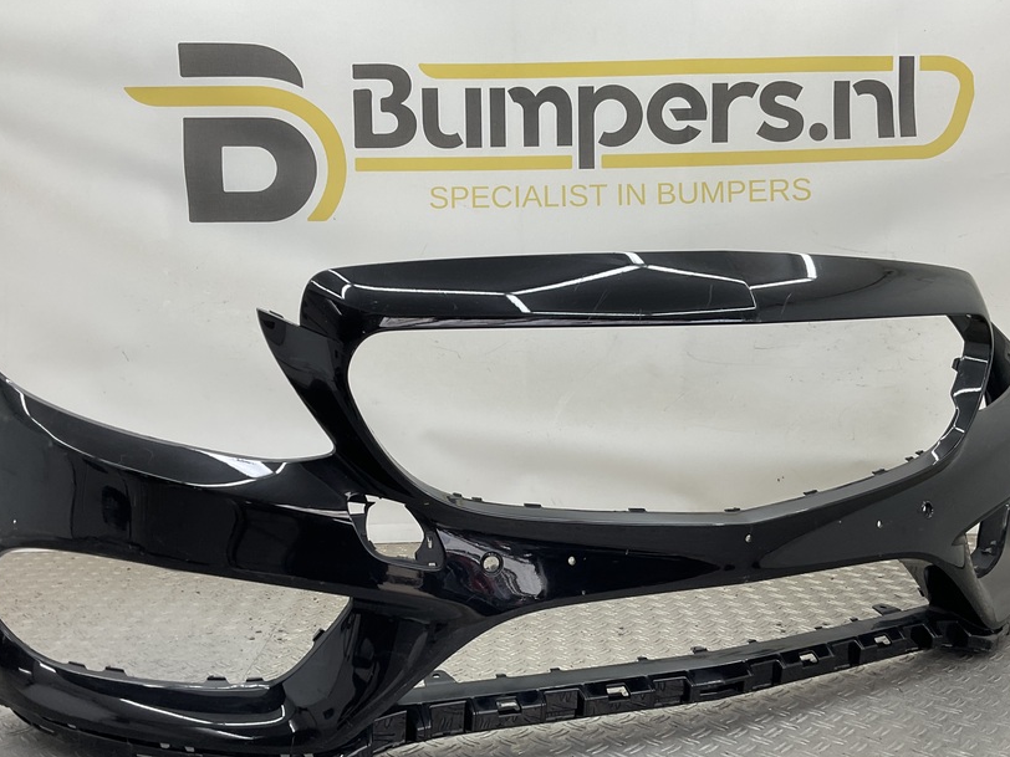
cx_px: 496
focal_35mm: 36
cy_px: 434
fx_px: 1050
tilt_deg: -7.9
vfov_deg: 39.6
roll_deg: +1.0
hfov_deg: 51.4
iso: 25
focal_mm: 3
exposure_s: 1/120
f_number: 1.8
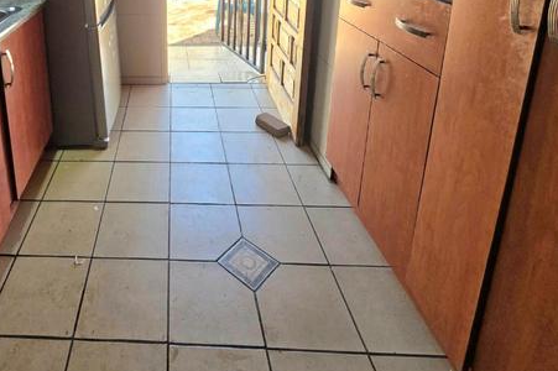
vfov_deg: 45.6
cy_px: 9
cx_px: 148
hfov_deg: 69.5
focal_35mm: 24
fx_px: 372
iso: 320
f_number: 1.9
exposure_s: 1/370
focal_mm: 2.2
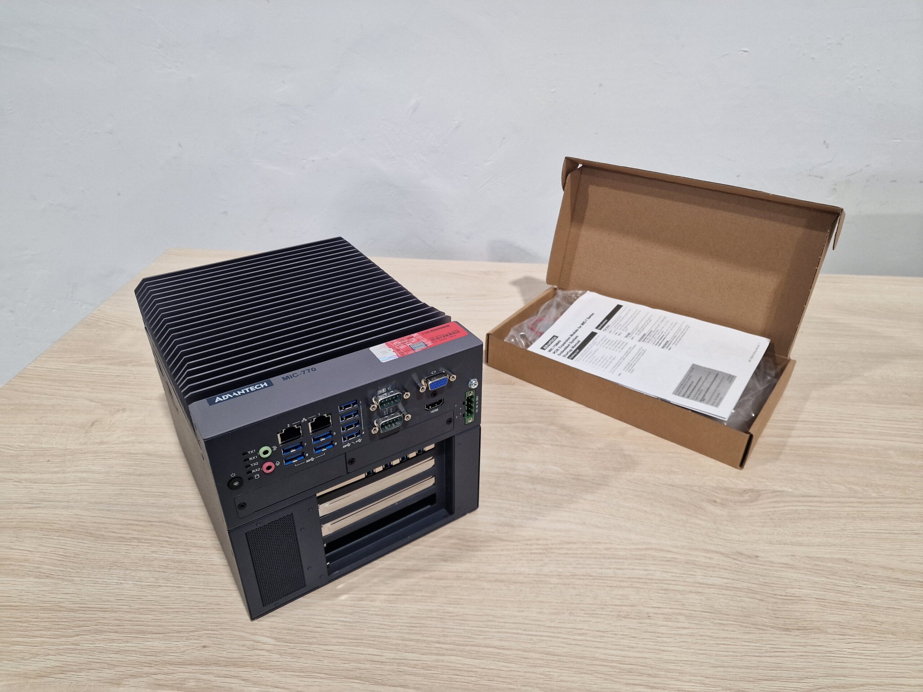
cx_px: 462
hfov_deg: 73.9
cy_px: 346
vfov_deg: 58.9
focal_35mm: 23
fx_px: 613
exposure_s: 1/100
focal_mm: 6.4
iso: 250
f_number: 1.8
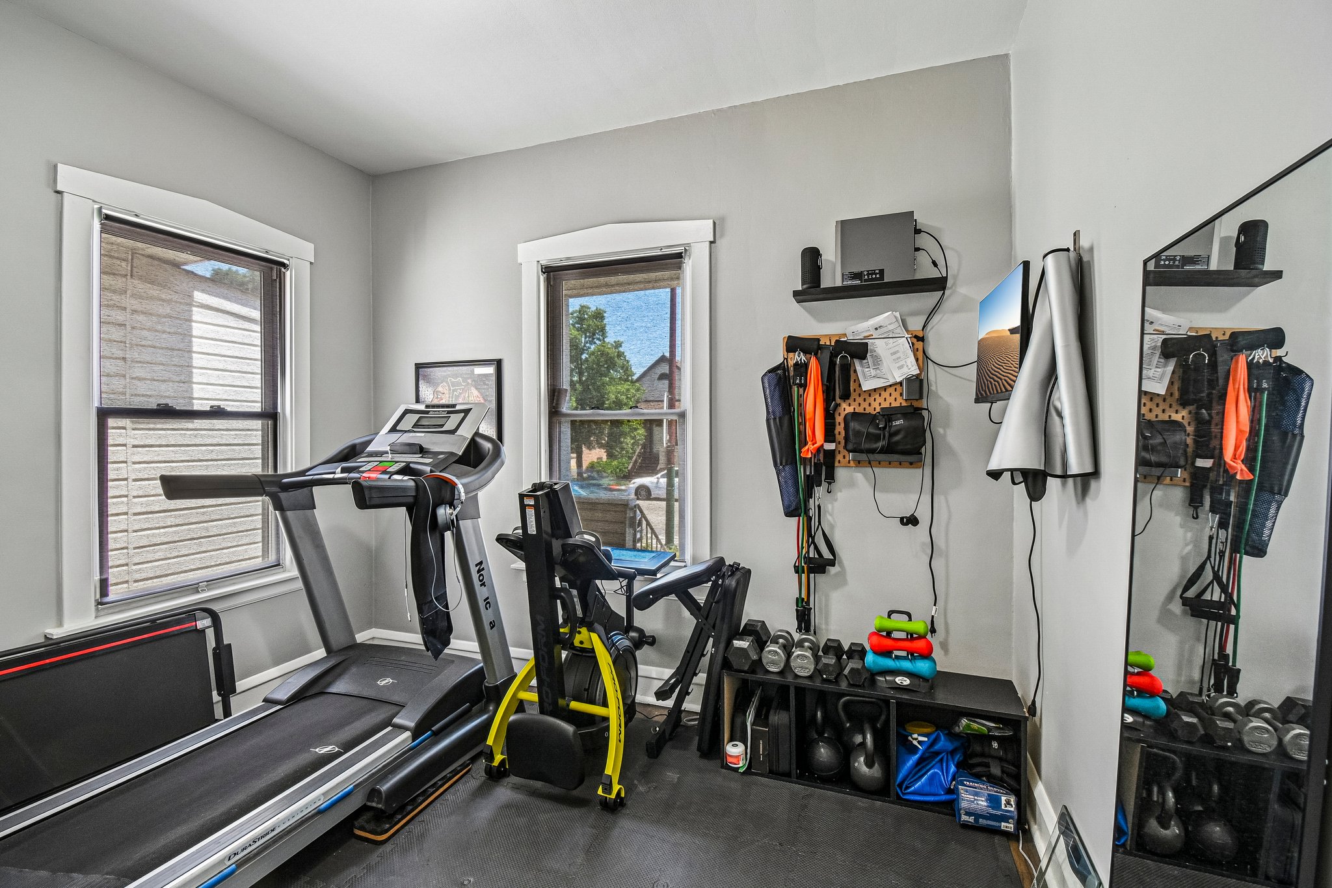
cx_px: 666
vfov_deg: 77.3
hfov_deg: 100.4
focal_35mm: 15
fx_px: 555
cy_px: 444
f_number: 8
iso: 100
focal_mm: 10
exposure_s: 1/20
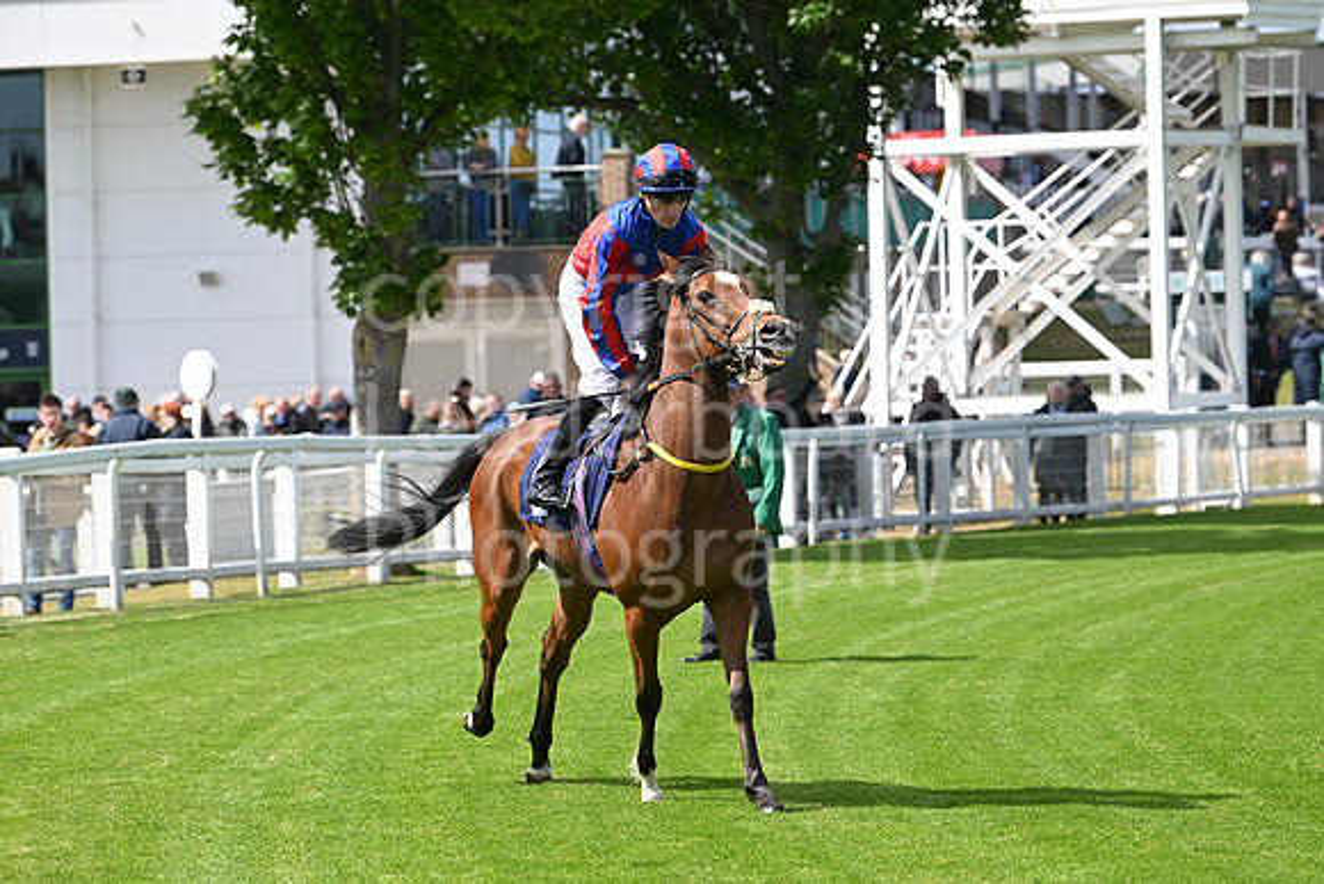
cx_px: 662
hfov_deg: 11.4
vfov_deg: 7.6
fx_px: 6621
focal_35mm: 180
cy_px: 442
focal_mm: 180
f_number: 5.6
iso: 400
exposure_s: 1/1600
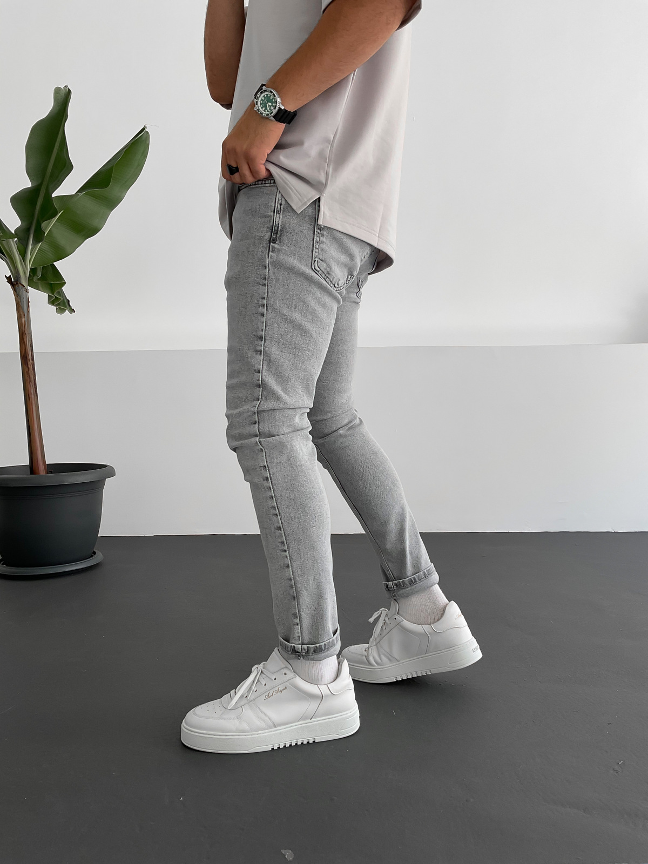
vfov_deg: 61.7
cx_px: 324
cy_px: 432
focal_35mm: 29
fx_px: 724
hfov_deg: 48.2
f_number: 1.8
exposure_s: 1/120
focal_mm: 3
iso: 25
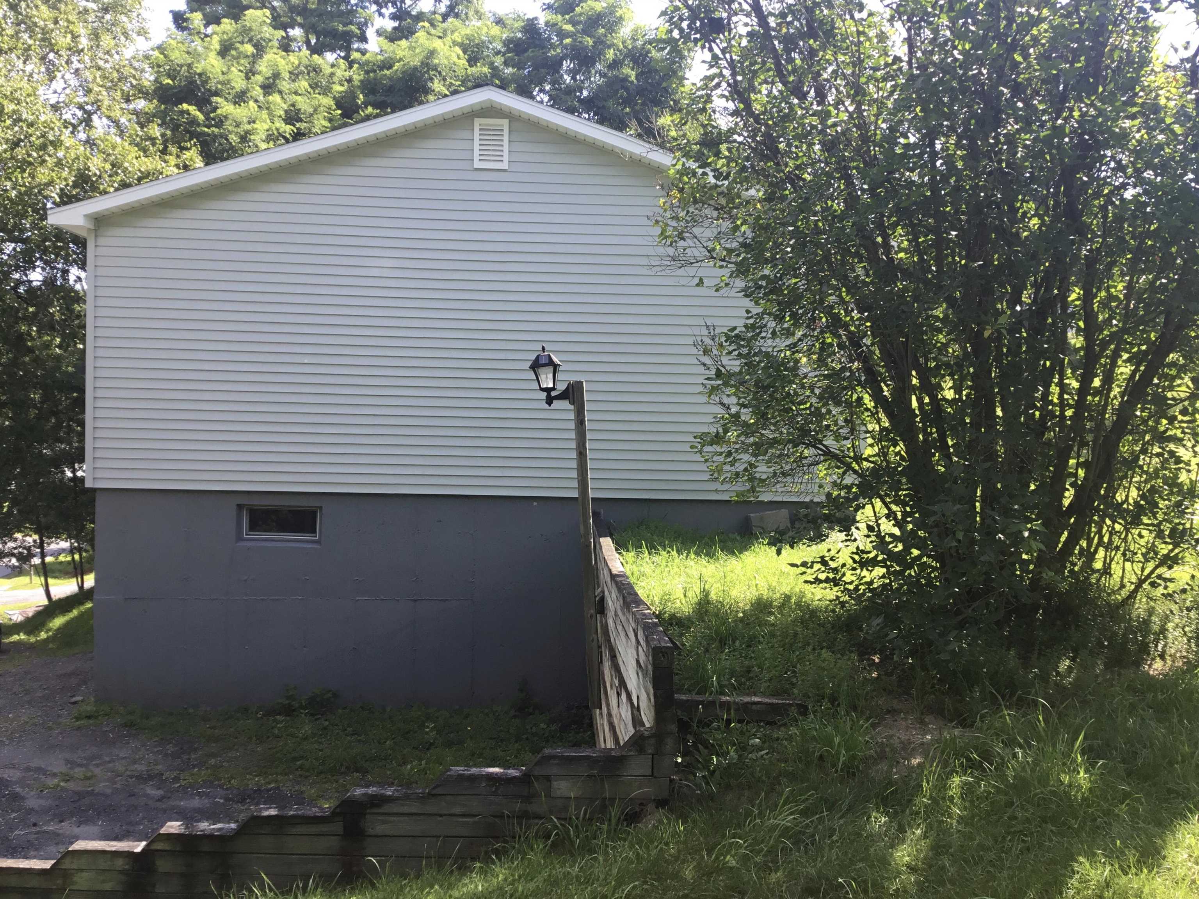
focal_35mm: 31
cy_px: 450
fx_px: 1074
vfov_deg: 45.4
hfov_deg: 58.4
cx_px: 600
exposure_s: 1/194
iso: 25
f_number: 2.4
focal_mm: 3.3
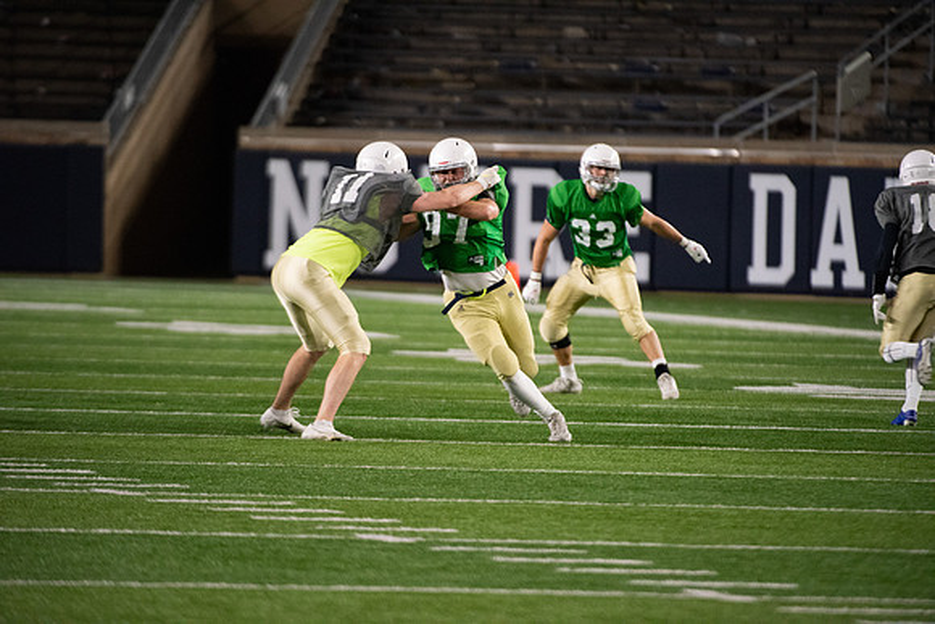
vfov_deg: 3.4
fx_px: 10391
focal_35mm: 400
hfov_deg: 5.2
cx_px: 468
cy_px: 312
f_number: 4.5
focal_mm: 400
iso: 5600
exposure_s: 1/500
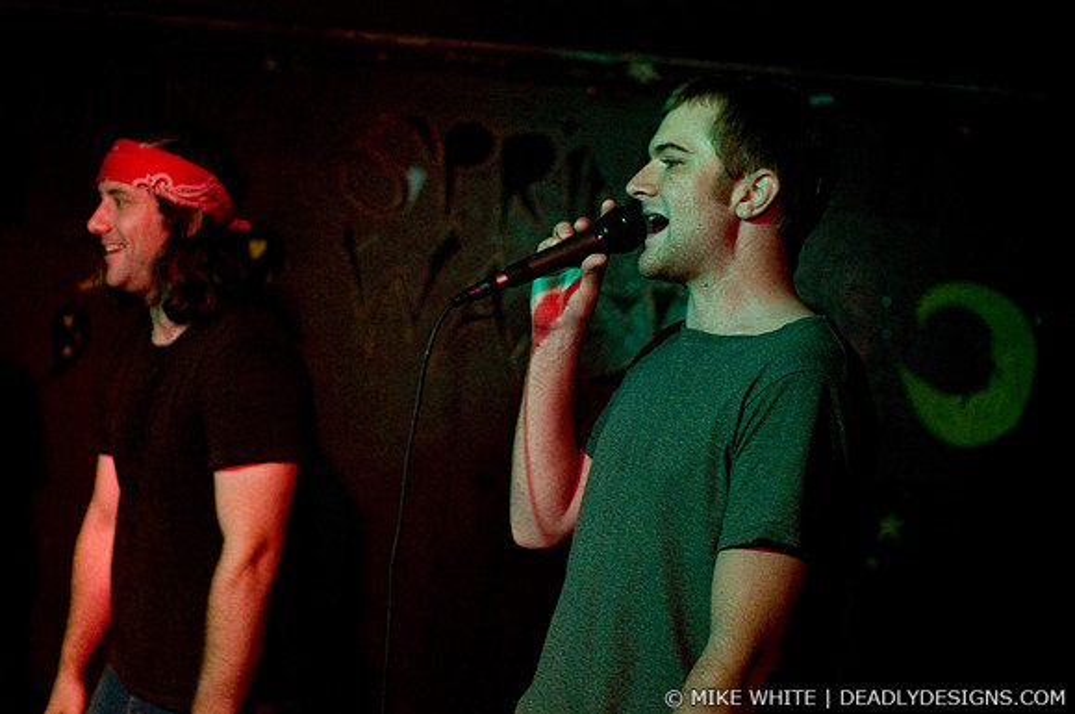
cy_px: 357
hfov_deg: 43.7
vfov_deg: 29.8
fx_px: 1342
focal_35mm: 45
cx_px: 538
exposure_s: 1/100
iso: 1000
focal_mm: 30
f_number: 2.2
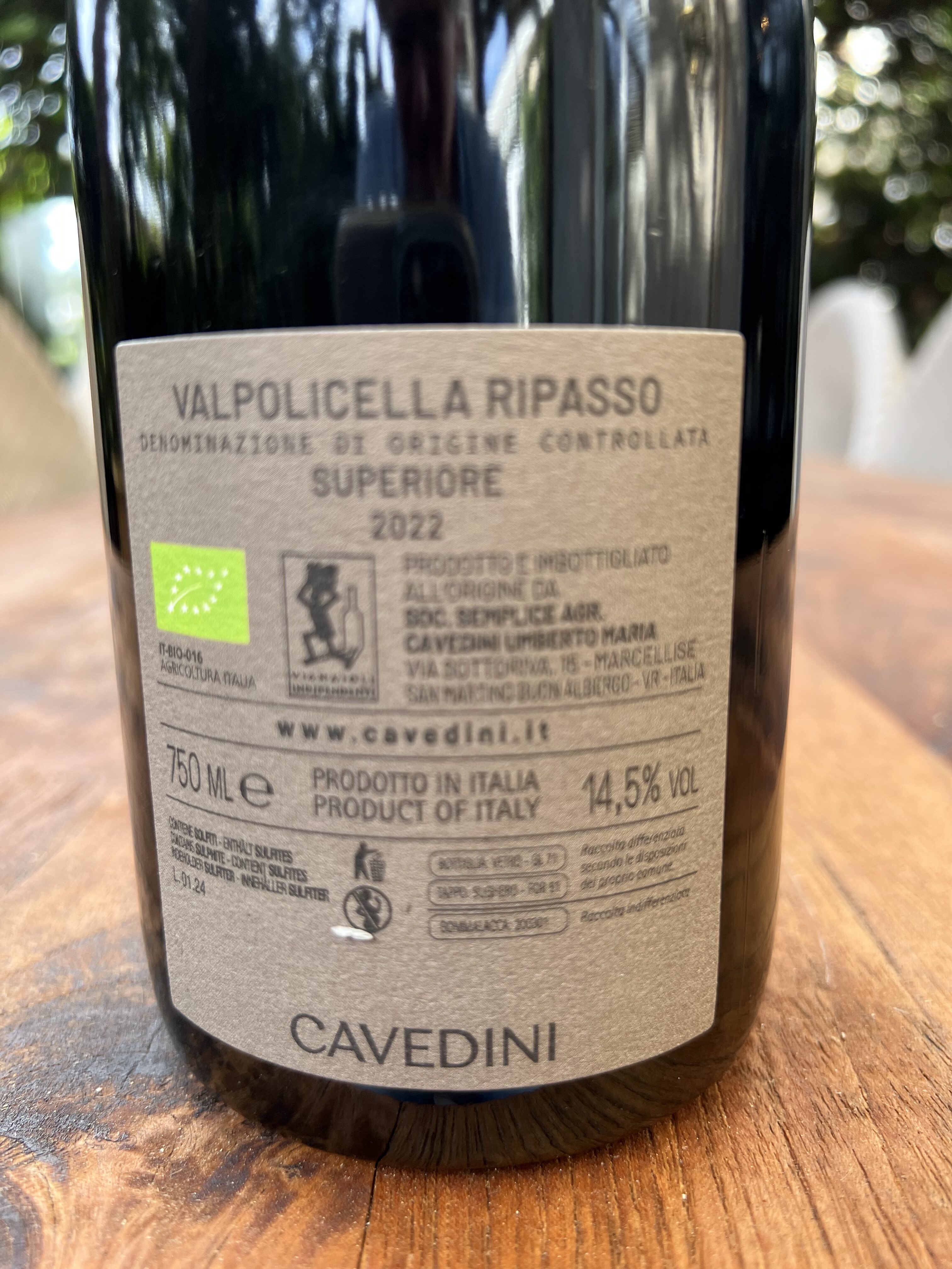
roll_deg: +0.5
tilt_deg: -12.6
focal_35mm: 26
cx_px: 476
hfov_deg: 53.1
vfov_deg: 67.3
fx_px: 953
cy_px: 634
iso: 50
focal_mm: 5.7
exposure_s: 1/121
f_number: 1.5
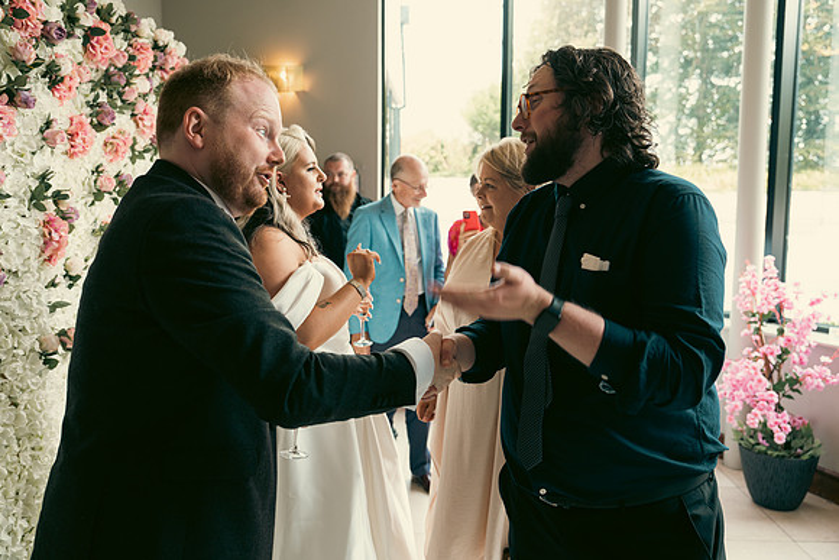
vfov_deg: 43.6
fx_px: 699
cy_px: 280
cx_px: 420
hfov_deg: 61.9
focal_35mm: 30
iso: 640
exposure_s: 1/160
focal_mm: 30
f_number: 3.5
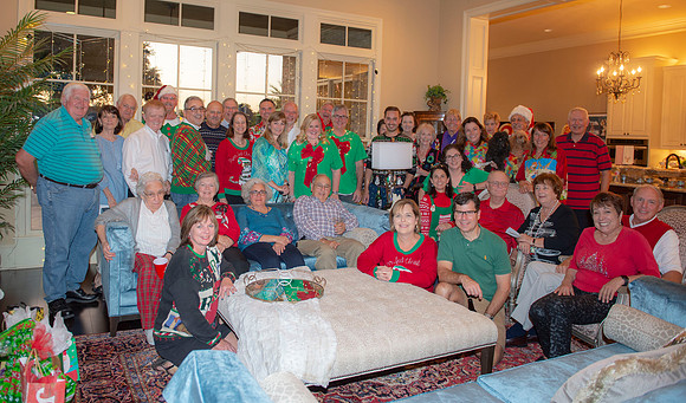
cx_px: 314
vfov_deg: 44.0
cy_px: 156
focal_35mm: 27
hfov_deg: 69.2
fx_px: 496
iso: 800
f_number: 3.5
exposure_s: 1/60
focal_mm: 24
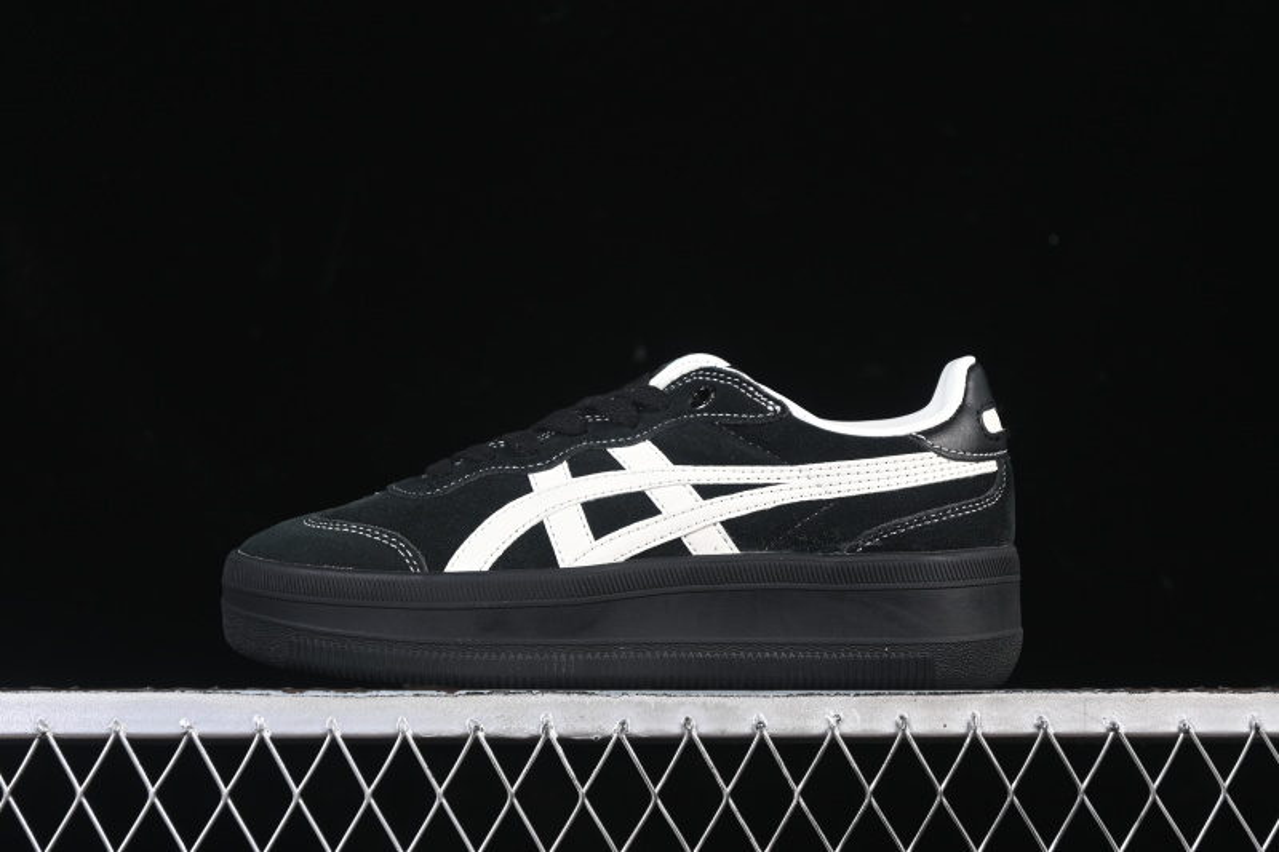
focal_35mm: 75
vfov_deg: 18.2
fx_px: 2664
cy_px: 426
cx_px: 640
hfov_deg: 27.0
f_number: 6.3
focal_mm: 50
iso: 160
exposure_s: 1/60
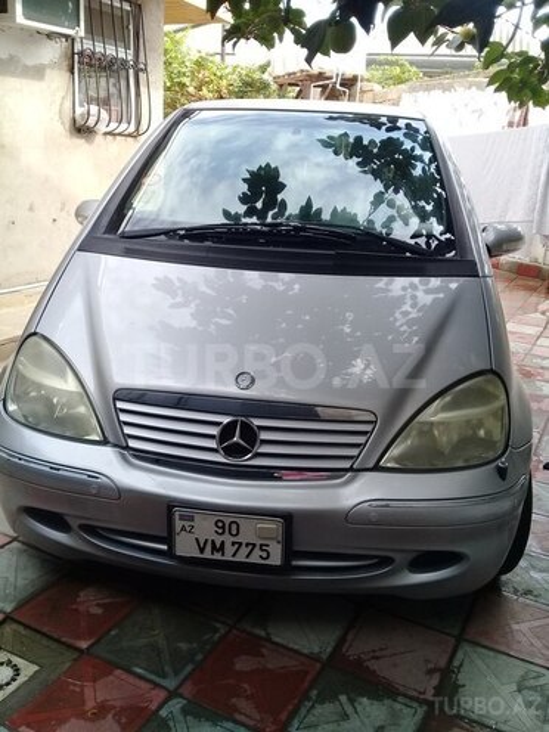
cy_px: 366
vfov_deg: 58.4
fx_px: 656
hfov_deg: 45.4
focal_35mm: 31
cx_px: 274
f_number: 2.2
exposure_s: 1/188
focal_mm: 3.3
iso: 50
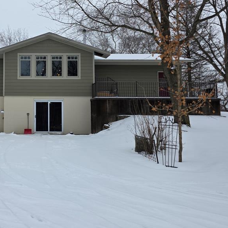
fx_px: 268
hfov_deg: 42.8
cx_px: 30
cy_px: 99
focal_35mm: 36
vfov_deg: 45.9
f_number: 1.7
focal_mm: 6.3
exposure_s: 1/2961
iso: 80
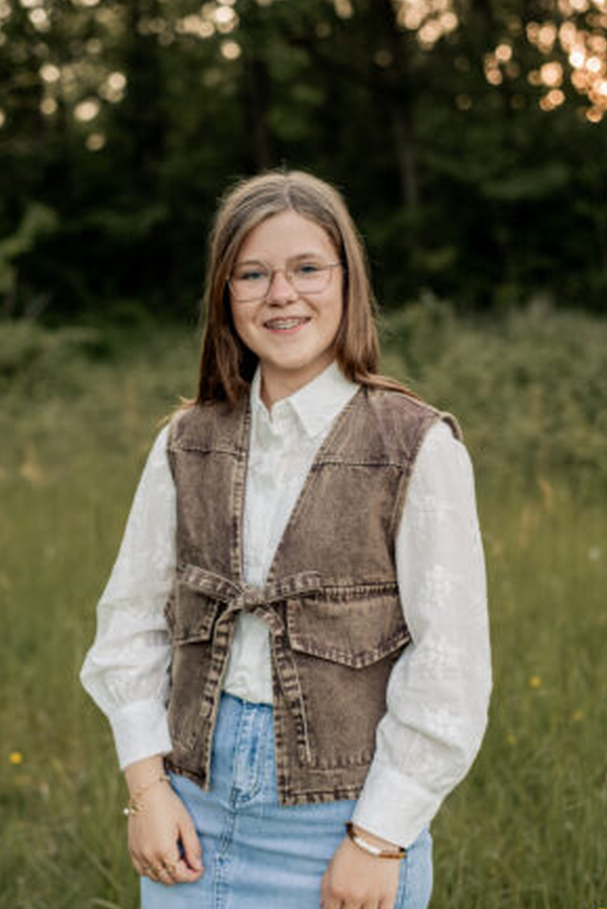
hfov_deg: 24.2
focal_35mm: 56
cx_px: 305
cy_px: 452
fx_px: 1415
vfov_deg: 35.6
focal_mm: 50
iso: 640
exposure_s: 1/800
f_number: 2.5
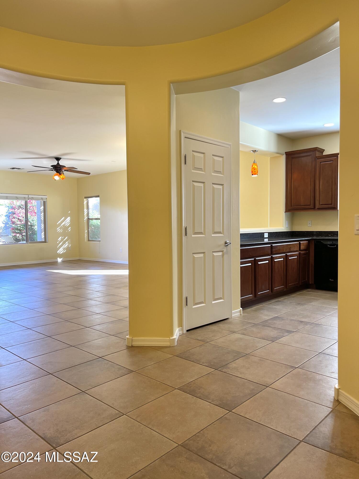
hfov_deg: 54.9
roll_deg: +0.9
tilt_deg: -3.0
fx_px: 346
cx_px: 180
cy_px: 240
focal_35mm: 25
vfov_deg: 69.4
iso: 125
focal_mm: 5.1
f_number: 1.6
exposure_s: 1/120
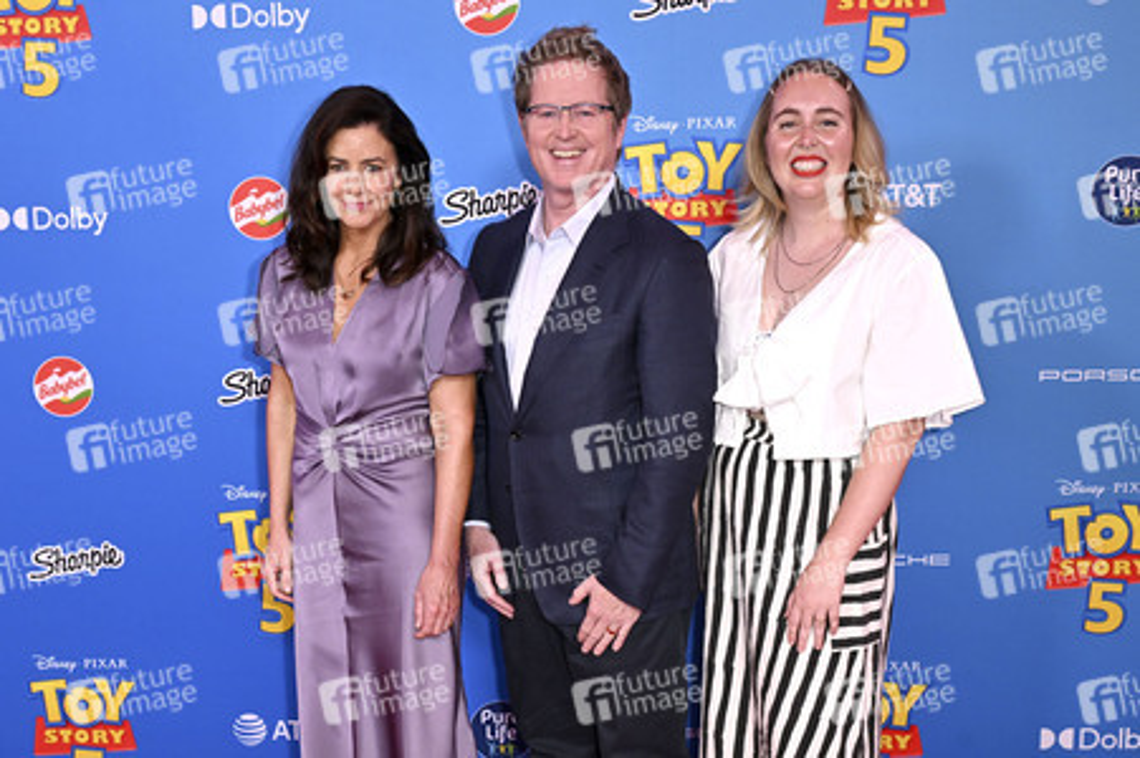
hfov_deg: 54.5
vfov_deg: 37.8
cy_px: 379
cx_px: 570
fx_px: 1107
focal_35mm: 35
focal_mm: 35
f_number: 6.3
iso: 1250
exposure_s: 1/250
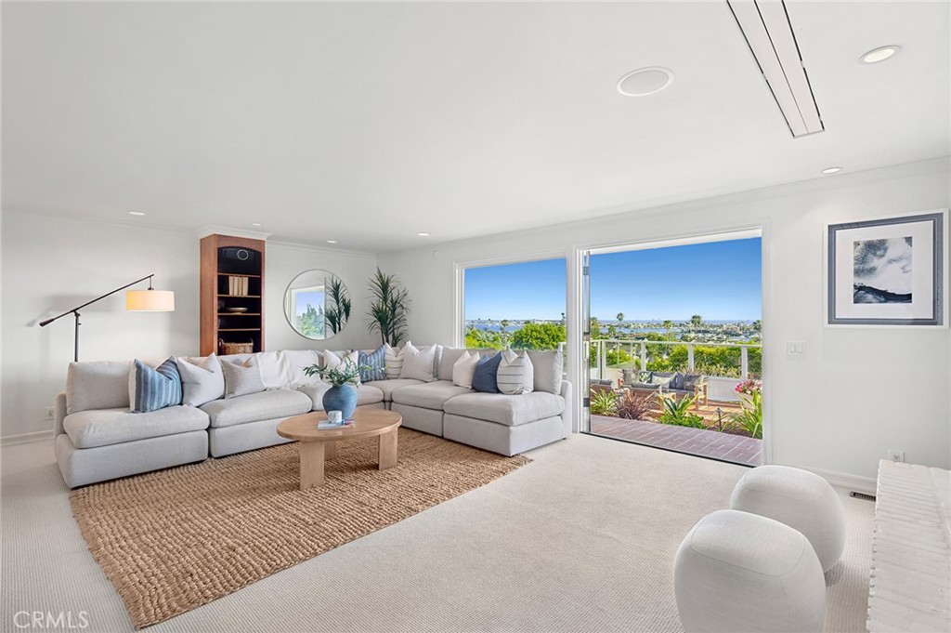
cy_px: 316
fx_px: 422
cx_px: 476
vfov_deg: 73.7
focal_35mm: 16
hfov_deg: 96.8
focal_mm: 16
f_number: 9
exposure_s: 1/40
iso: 160
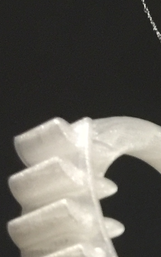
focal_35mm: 133
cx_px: 453
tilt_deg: -3.3
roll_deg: +1.2
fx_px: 934
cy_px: 401
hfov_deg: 8.5
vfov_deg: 14.5
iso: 125
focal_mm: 4.15
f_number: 2.2
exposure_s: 1/10
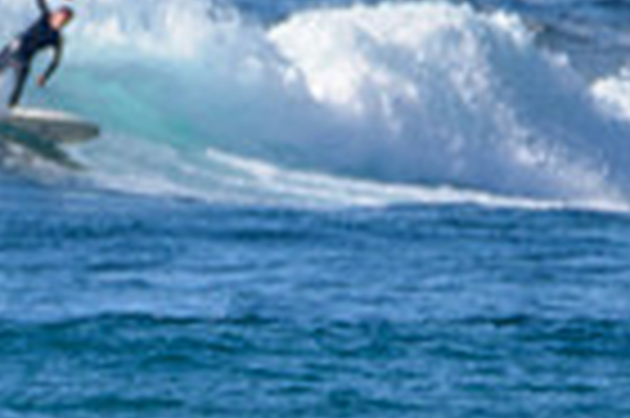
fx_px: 44363
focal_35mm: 2538
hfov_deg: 0.8
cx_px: -66
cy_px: 794
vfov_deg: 0.5
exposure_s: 1/2000
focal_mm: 500
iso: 125
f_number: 5.6
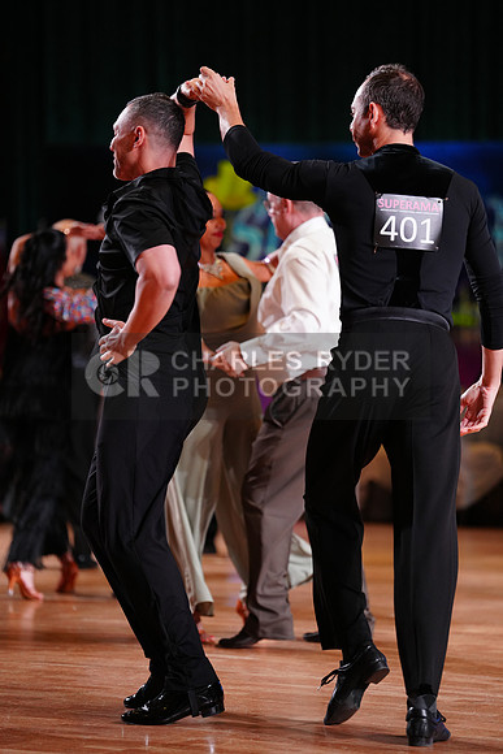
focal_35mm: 156
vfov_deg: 13.2
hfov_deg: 8.8
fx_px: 3267
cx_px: 252
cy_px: 377
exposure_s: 1/400
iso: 1600
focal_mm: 156
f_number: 2.8
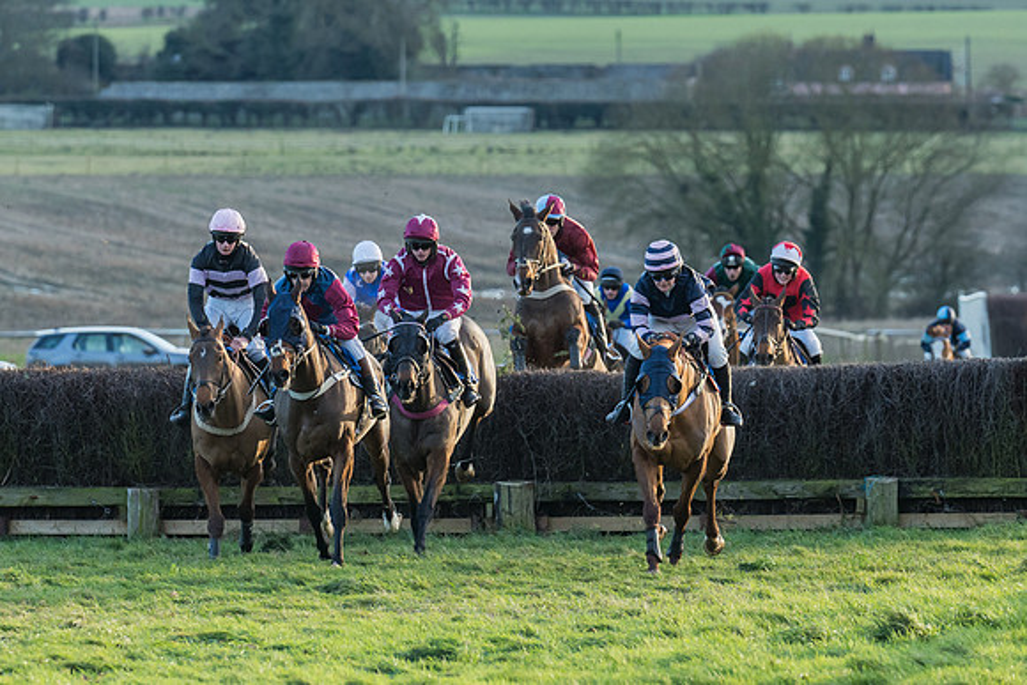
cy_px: 297
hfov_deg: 5.3
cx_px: 502
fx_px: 11104
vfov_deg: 3.5
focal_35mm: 389
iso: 800
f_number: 4
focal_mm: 191
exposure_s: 1/1000
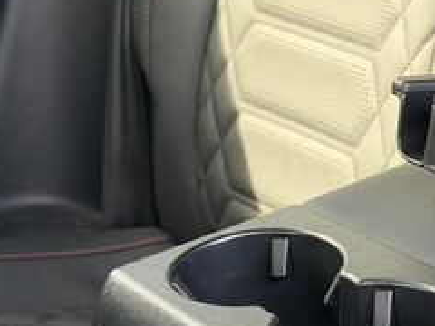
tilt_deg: -24.2
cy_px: 206
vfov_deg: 13.4
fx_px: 1382
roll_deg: +7.4
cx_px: 459
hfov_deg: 17.4
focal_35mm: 110
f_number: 1.78
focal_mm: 6.76
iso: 100
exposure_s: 1/60
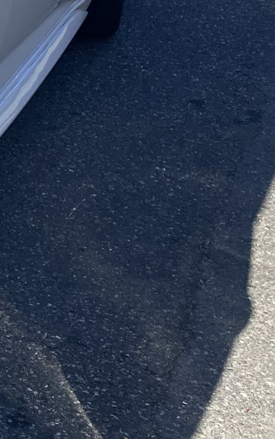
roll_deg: +0.2
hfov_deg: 10.5
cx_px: -449
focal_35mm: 101
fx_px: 1211
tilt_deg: -20.6
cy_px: 71
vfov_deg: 20.3
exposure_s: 1/3610
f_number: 1.8
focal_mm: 4.25
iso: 32
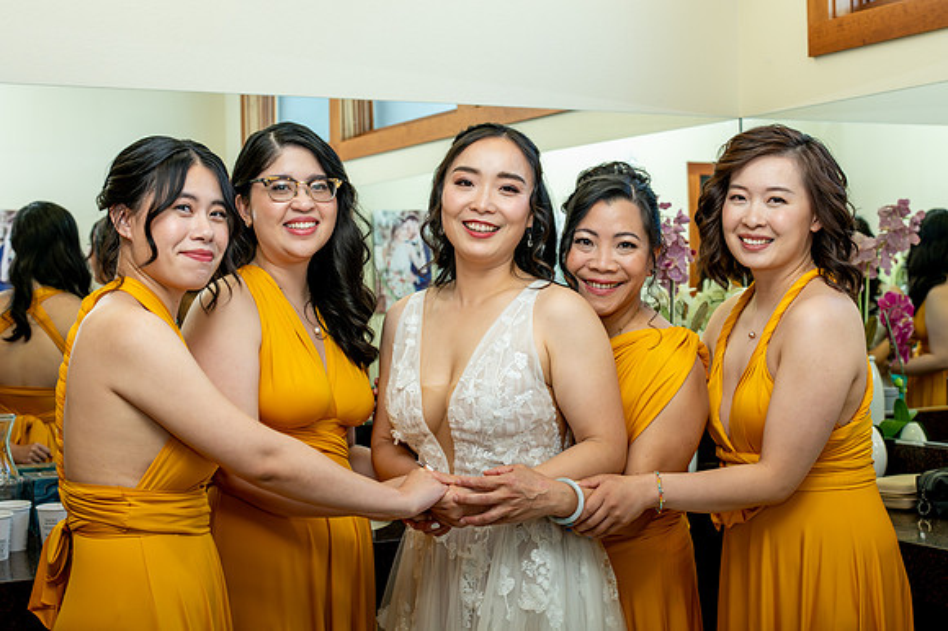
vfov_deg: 26.0
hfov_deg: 38.2
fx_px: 1369
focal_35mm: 52
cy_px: 316
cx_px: 474
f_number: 4
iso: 1250
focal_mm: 35
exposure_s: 1/320
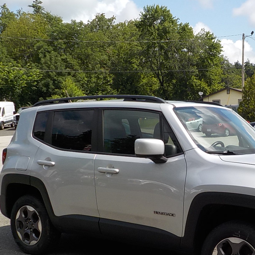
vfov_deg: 33.0
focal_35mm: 51
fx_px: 425
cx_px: 196
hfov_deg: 32.7
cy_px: 175
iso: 125
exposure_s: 1/1250
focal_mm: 4.1
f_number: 3.3
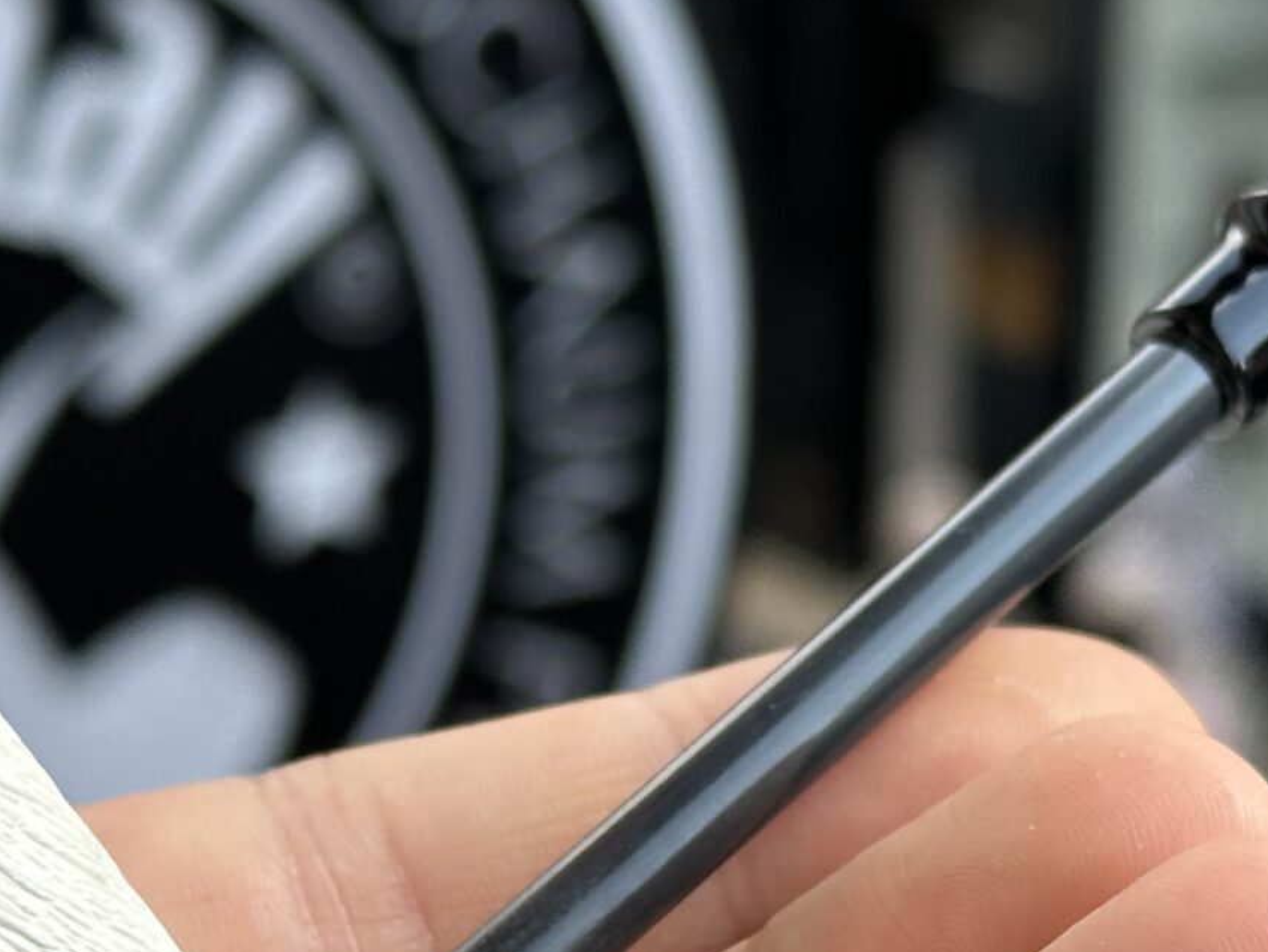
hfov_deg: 13.6
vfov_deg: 10.2
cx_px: 548
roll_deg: +0.1
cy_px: 877
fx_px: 5314
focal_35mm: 145
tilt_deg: -21.7
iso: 64
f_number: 1.78
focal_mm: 6.86
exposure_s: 1/850
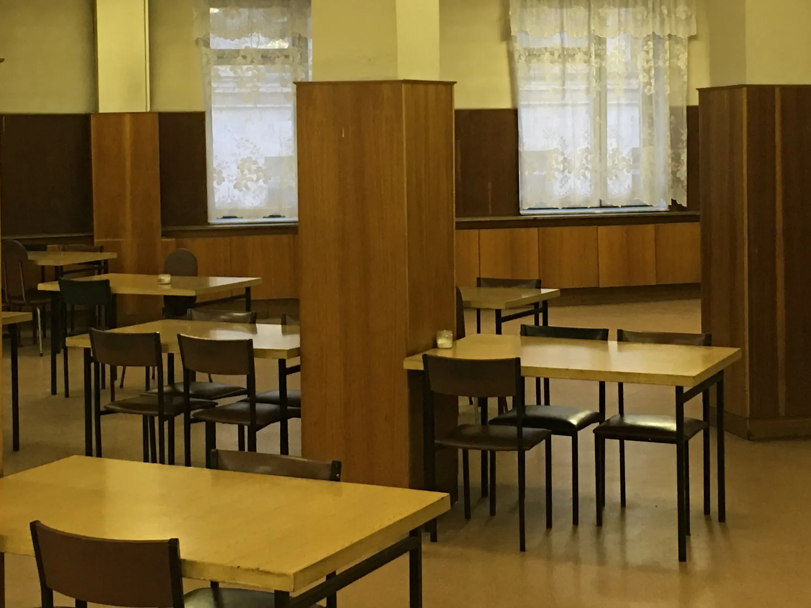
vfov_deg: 22.1
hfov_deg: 29.3
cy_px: 174
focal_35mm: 66
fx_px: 1546
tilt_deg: -1.5
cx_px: 344
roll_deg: +0.2
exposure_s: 1/17
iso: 100
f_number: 2.2
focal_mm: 4.15
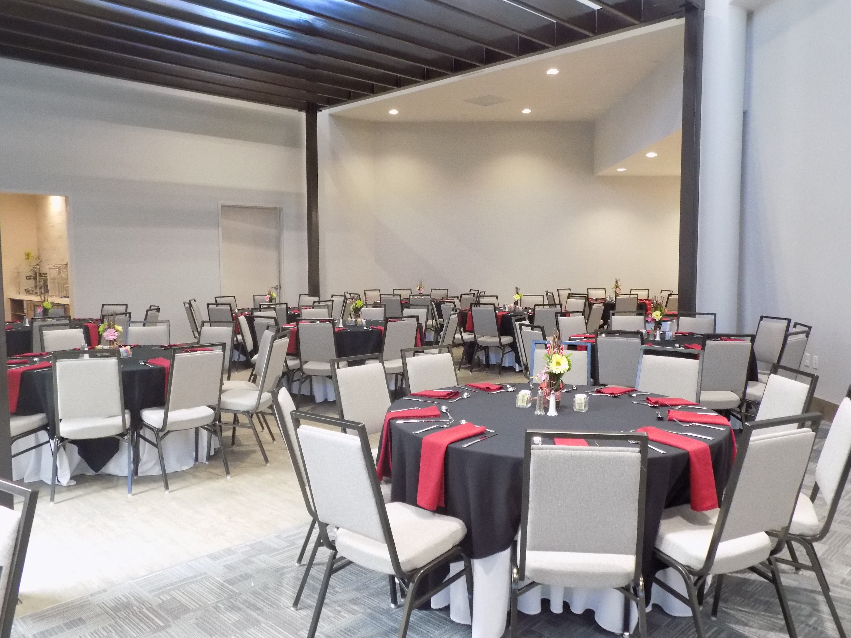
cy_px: 319
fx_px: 664
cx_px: 426
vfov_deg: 51.4
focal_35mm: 27
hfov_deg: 65.3
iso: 400
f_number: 3.2
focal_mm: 4.8
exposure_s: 1/20
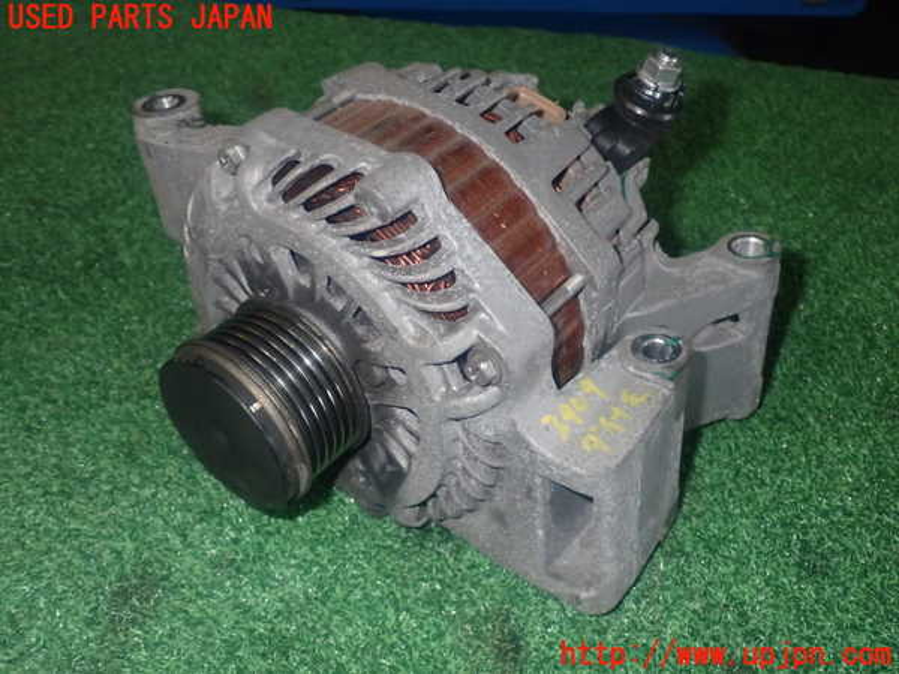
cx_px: 450
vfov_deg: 39.7
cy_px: 337
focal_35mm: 36
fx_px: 935
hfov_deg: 51.4
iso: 500
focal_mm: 6.37
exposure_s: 1/40
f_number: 7.1
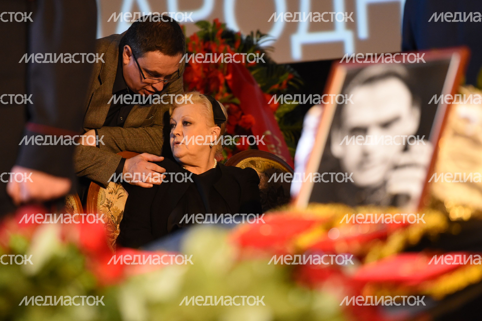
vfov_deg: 6.9
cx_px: 241
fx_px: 2676
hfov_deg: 10.3
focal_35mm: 200
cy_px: 160
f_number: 3.2
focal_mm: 200
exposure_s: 1/200
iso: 5000
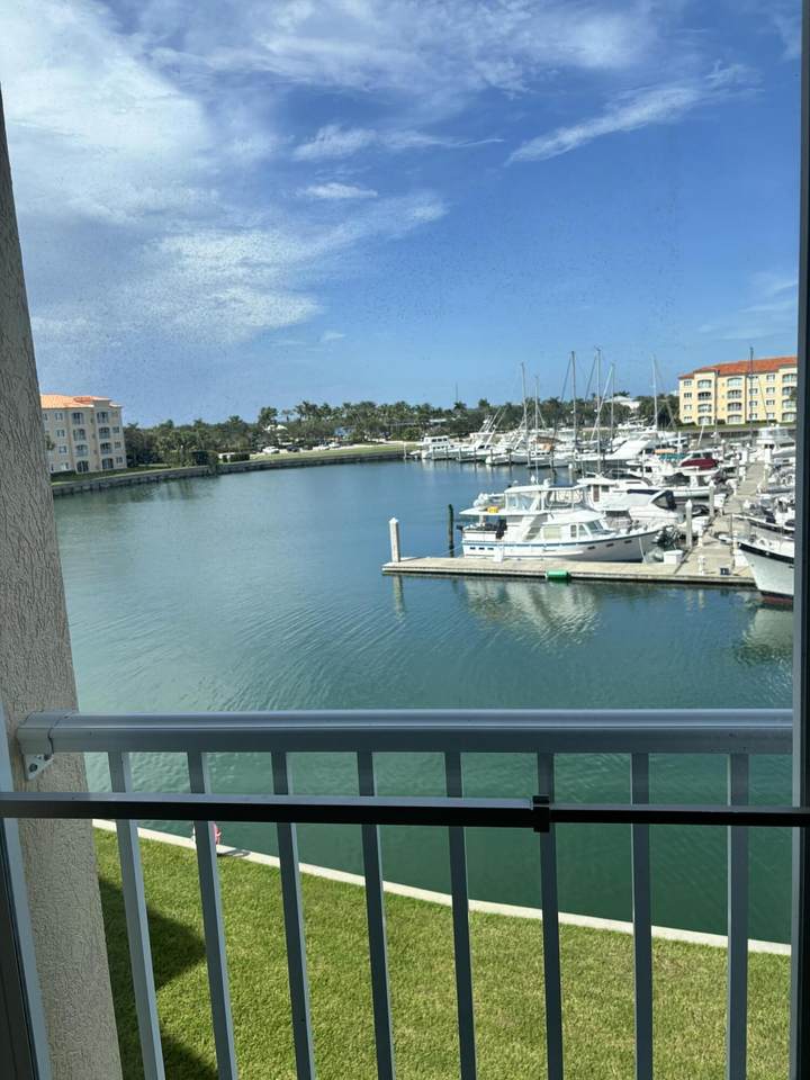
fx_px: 811
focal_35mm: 26
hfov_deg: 53.1
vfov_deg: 67.3
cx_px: 405
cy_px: 540
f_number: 1.6
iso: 50
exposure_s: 1/3311
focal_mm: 5.96
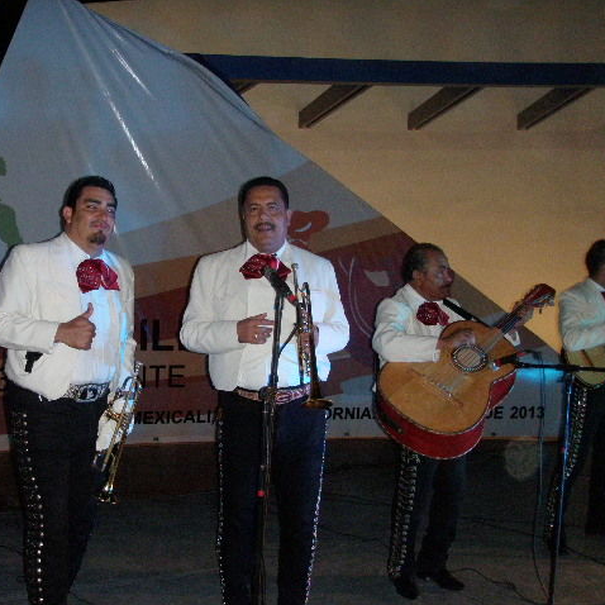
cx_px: 210
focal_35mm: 45
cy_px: 302
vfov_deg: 37.6
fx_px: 890
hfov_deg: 37.2
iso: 320
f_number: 3.5
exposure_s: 1/30
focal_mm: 6.7
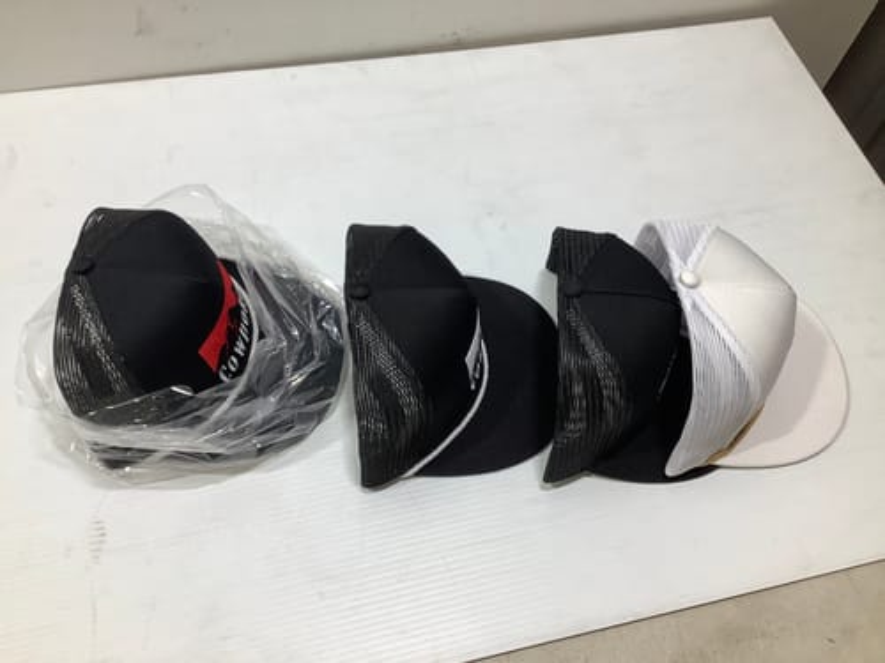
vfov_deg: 45.4
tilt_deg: -61.3
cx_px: 442
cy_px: 332
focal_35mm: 31
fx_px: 793
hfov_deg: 58.4
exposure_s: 1/100
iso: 50
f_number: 2.4
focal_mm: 3.3
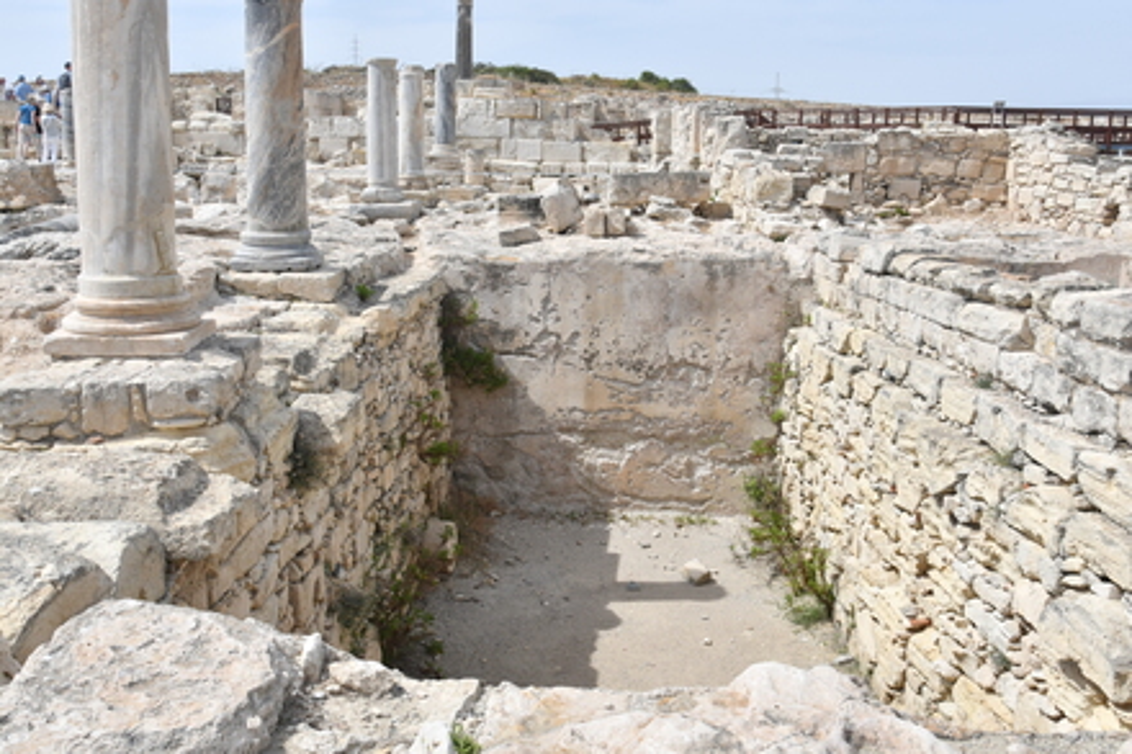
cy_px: 377
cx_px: 566
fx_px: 1132
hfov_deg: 53.1
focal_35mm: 36
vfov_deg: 36.8
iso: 250
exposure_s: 1/640
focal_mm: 24
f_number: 8
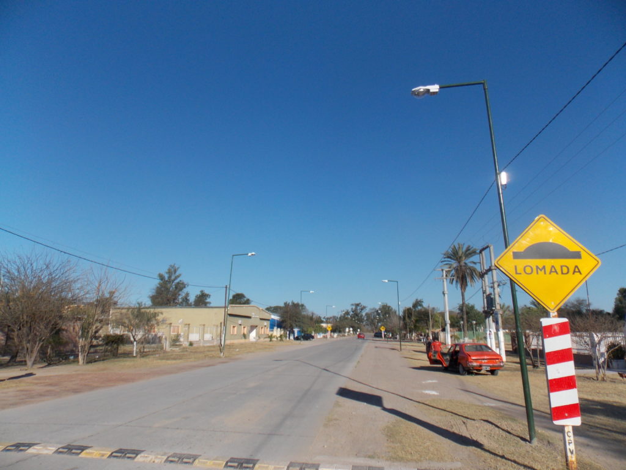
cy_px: 235
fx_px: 416
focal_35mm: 23
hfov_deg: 73.9
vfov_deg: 58.9
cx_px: 313
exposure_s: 1/1500
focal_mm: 4
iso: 80
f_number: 3.1
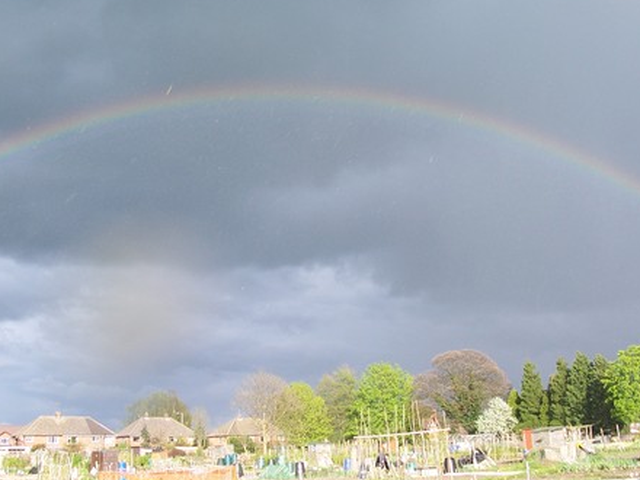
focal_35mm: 43
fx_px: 795
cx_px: 308
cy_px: 249
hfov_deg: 43.8
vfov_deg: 33.6
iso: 80
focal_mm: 6
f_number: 2.8
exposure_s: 1/350
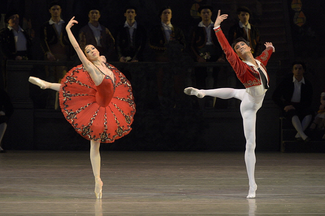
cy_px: 108
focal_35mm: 302
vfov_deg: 4.6
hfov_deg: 6.8
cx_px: 162
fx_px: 2726
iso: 2000
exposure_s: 1/200
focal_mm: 300
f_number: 5.6
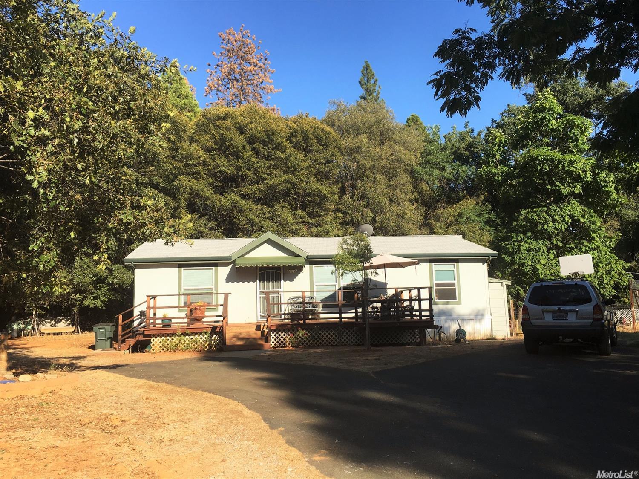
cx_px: 320
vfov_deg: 48.2
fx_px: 535
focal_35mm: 29
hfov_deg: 61.7
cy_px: 240
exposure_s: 1/1148
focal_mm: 4.15
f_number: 2.2
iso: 25
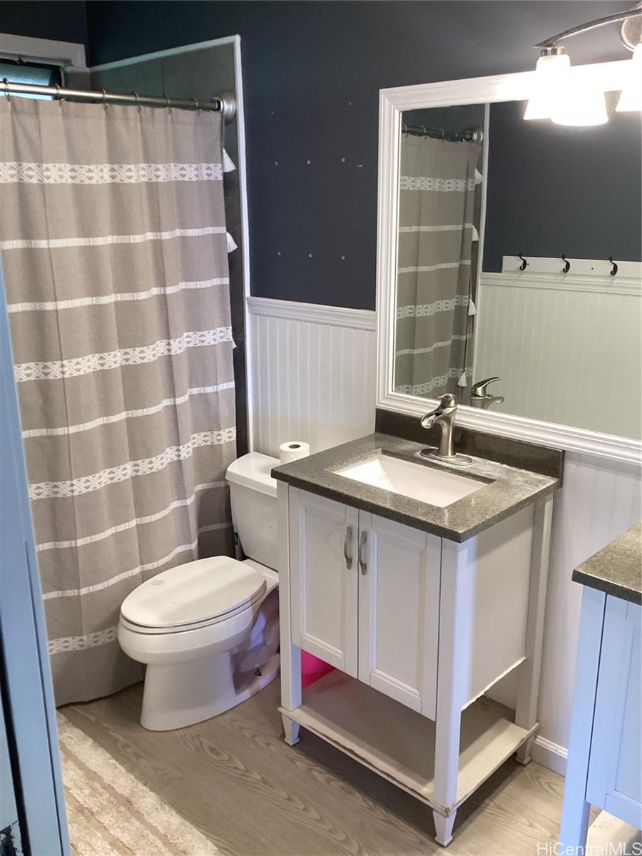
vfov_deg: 58.4
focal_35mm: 31
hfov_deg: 45.4
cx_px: 321
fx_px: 767
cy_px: 428
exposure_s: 1/60
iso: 125
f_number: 2.4
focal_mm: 3.3
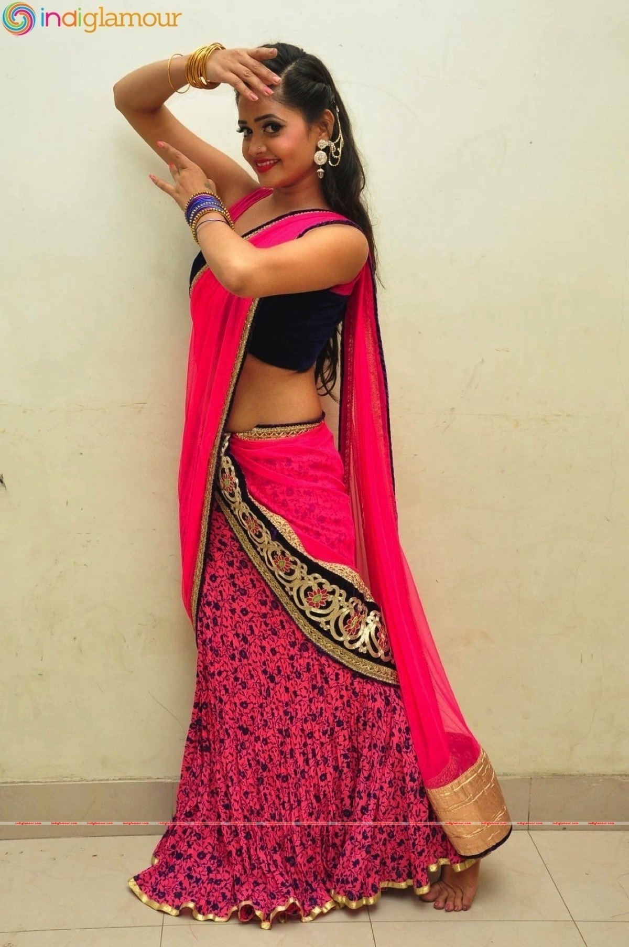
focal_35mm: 45
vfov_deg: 43.6
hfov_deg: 29.8
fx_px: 1182
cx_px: 314
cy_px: 474
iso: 1600
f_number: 7.1
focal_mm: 30
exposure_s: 1/125
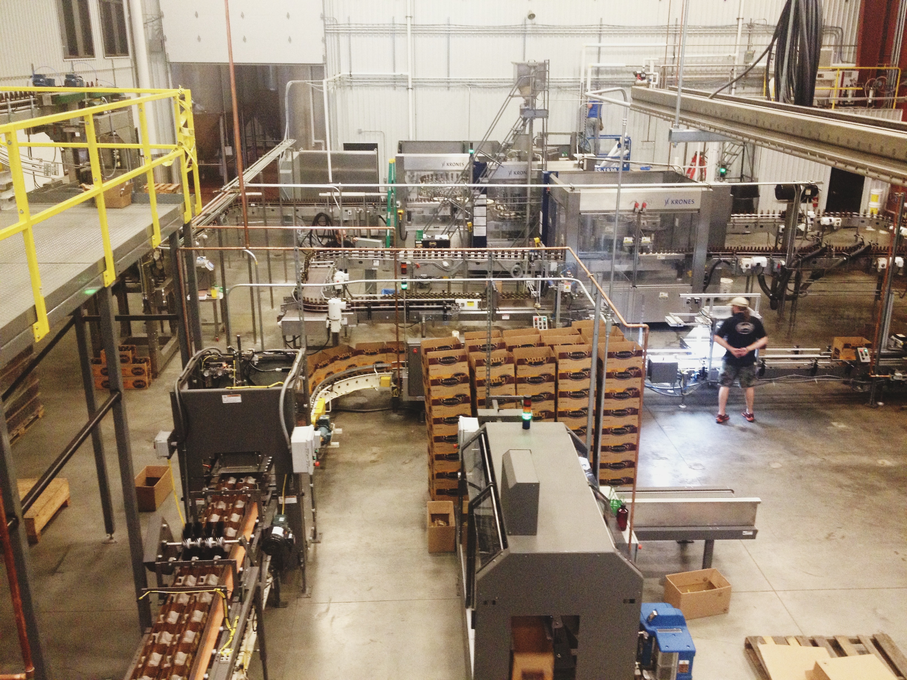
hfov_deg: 52.6
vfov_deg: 40.7
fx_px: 917
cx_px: 454
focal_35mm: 35
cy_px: 340
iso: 250
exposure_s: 1/20
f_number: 2.4
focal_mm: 4.28
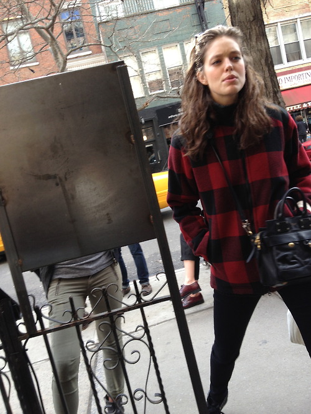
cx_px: 156
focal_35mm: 35
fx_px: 419
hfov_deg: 40.7
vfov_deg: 52.6
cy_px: 207
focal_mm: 4.28
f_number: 2.4
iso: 50
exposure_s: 1/126
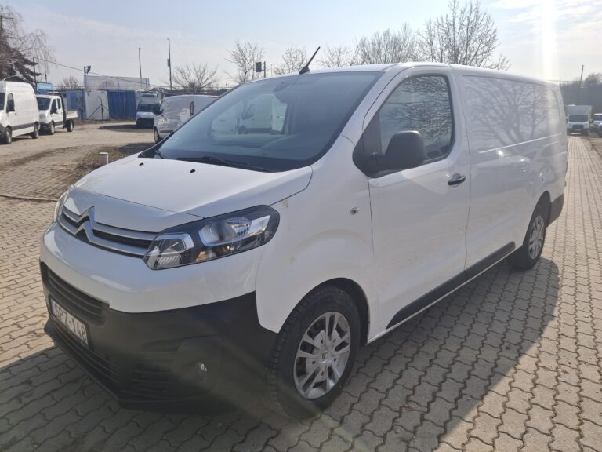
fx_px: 435
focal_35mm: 25
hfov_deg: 69.4
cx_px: 301
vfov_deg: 54.9
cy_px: 226
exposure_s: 1/4149
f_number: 1.8
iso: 32
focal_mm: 4.69
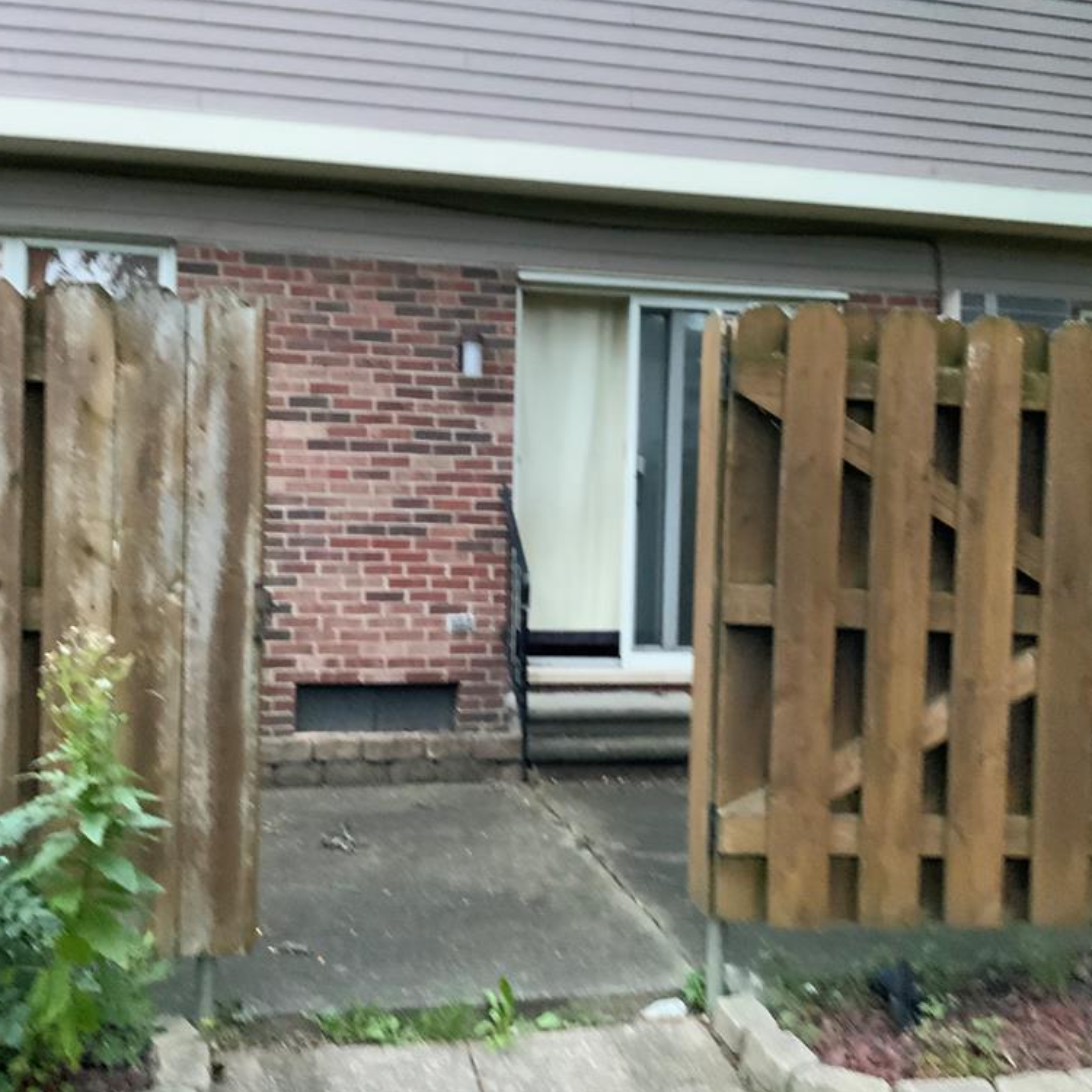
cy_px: 542
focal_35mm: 35
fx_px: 1249
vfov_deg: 47.2
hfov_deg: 47.2
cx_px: 542
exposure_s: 1/30
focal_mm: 3
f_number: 1.8
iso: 320
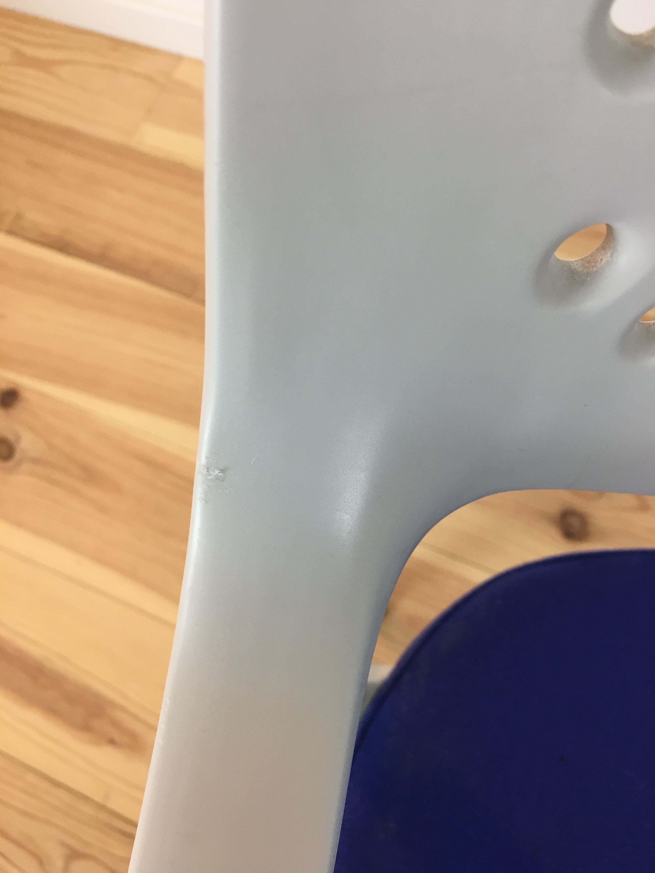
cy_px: 436
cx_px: 328
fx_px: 732
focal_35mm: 29
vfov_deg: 61.7
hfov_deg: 48.2
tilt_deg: -68.7
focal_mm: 4.15
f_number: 2.2
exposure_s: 1/33
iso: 50
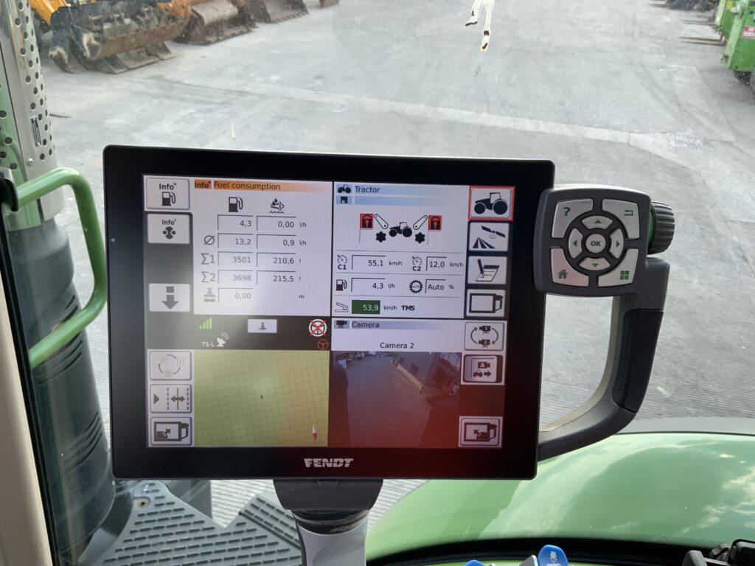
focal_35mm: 29
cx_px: 378
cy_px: 283
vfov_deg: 48.2
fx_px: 633
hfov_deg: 61.7
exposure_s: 1/193
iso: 16
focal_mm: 3
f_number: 1.8
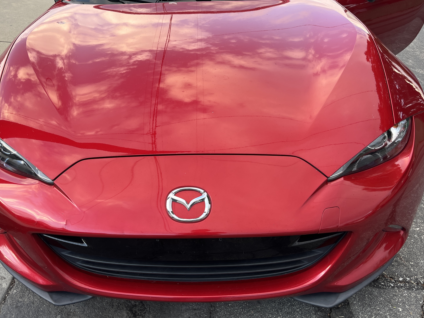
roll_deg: -1.3
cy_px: 134
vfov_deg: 39.6
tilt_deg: -28.3
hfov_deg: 51.1
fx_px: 441
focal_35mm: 36
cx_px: 177
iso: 40
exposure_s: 1/122
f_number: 1.6
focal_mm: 5.1
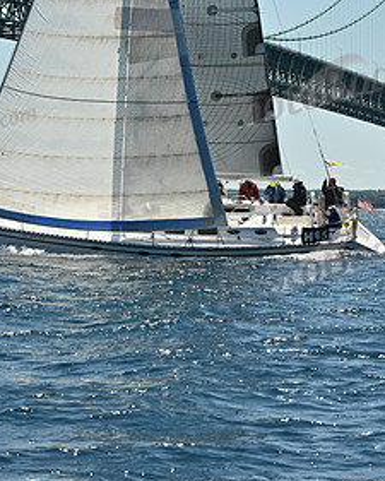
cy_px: 26
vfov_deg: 10.4
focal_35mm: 184
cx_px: 126
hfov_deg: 8.4
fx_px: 2619
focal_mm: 95
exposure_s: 1/1000
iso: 320
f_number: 11
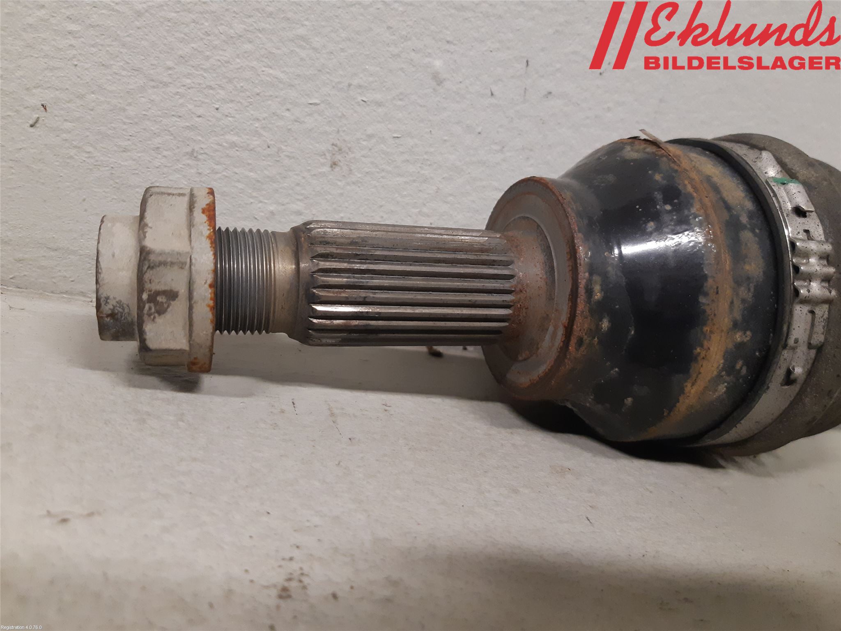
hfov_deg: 67.3
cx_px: 420
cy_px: 316
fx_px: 632
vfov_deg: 53.1
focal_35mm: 26
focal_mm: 3.93
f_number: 1.7
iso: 250
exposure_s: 1/50
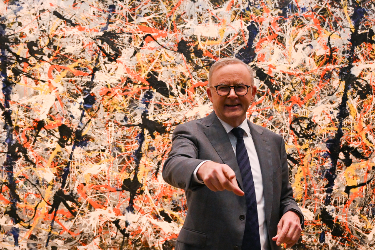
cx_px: 188
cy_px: 125
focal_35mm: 28
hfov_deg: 64.6
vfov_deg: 45.7
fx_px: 297
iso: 3200
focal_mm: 28.5
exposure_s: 1/200
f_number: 3.5
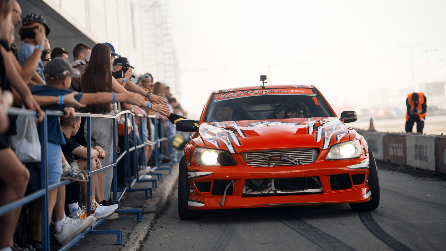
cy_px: 126
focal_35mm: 89
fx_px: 1053
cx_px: 223
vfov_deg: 13.6
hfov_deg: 23.9
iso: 200
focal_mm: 85
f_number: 1.8
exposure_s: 1/125
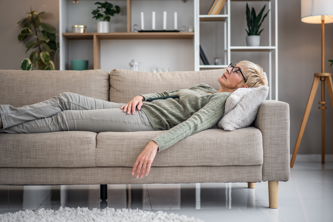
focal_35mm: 55
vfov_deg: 24.6
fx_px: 509
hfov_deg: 36.2
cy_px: 111
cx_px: 166
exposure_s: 1/400
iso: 160
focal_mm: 55
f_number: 1.8
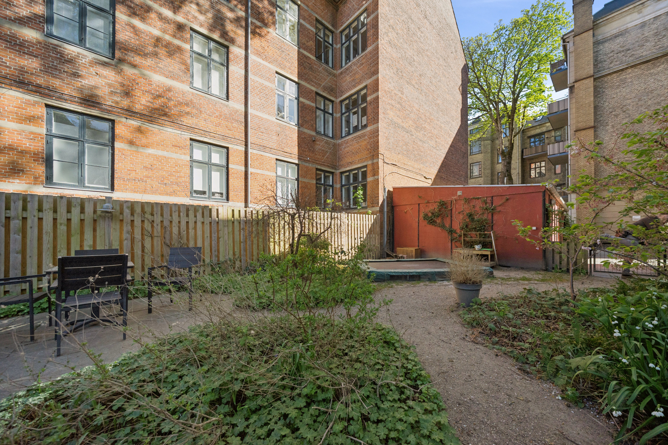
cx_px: 334
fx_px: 223
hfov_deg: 112.6
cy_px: 222
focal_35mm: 12
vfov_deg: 90.0
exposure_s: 1/1000
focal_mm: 12
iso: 640
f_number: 5.6
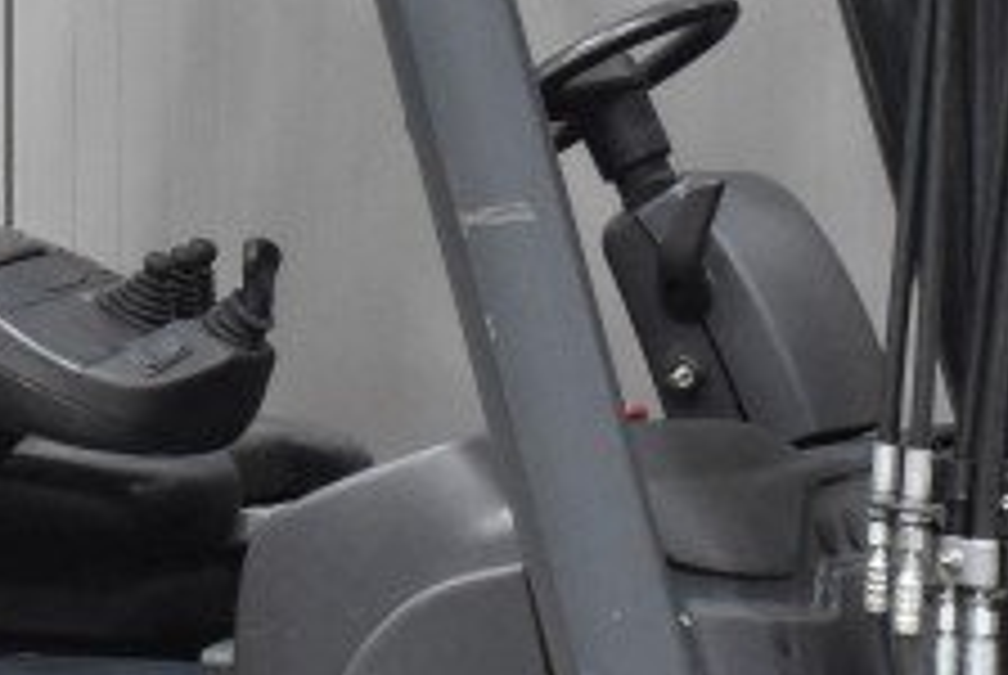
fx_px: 6523
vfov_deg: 5.9
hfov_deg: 8.8
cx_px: 486
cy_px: 320
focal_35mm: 233
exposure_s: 1/30
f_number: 5
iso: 1600
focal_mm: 29
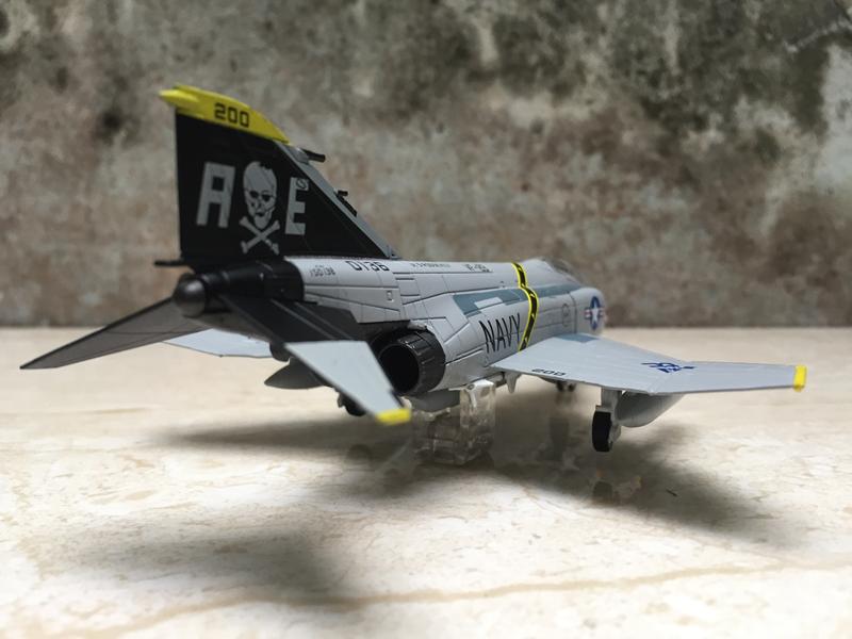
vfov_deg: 48.2
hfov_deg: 61.7
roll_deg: -1.8
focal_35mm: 29
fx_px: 714
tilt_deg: -7.3
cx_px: 426
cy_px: 320
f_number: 2.2
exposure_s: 1/33
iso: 100
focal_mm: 4.15
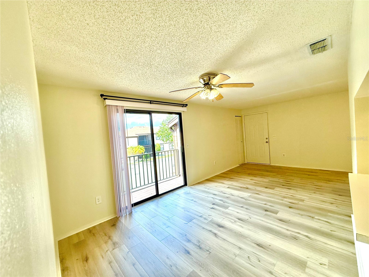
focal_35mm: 14
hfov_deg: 102.1
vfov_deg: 85.7
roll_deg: +4.3
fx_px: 149
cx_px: 184
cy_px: 138
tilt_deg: -0.8
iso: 64
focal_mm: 2.22
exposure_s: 1/275
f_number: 2.2
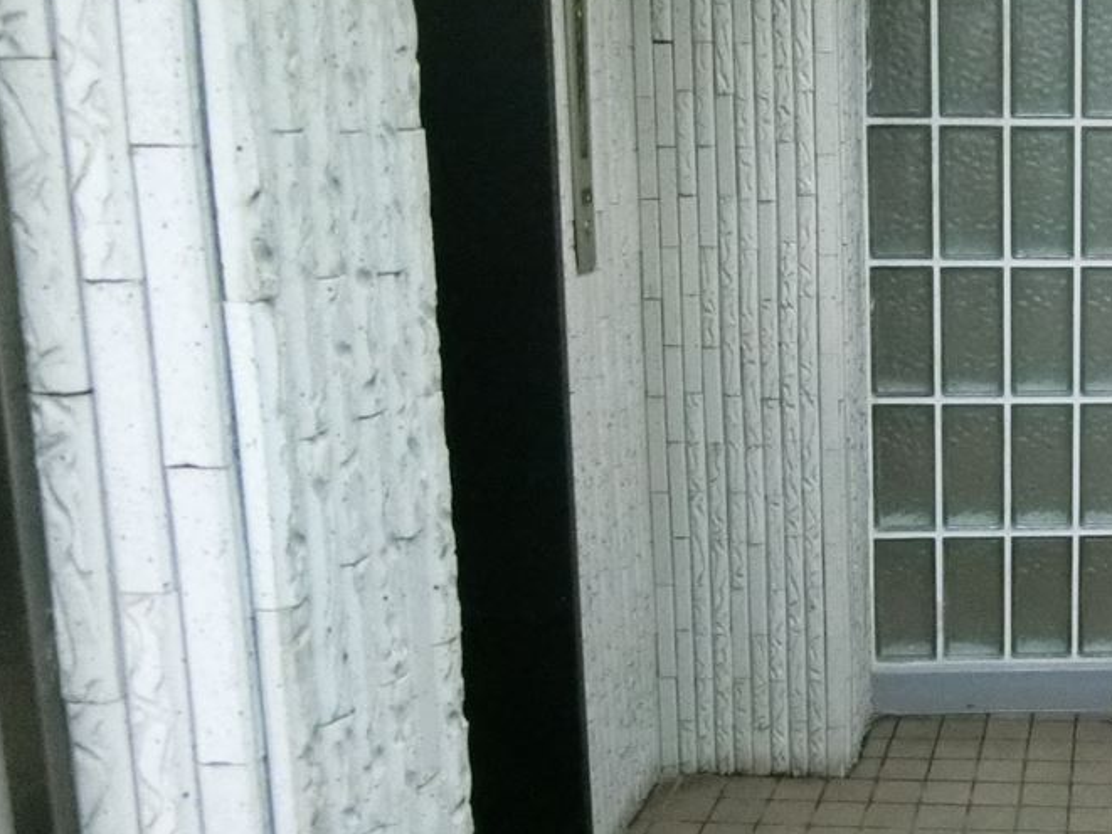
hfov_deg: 37.2
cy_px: 368
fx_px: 1478
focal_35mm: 46
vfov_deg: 31.5
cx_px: 1093
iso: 2000
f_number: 2.7
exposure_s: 1/125
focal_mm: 4.06
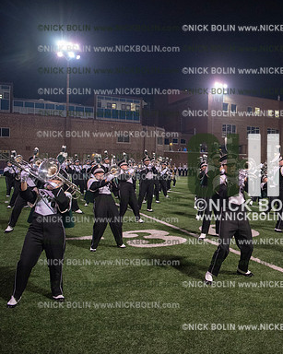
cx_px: 253
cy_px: 177
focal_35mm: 34
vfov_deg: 52.9
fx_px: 356
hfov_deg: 40.2
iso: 3200
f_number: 3.2
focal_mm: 24
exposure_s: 1/500
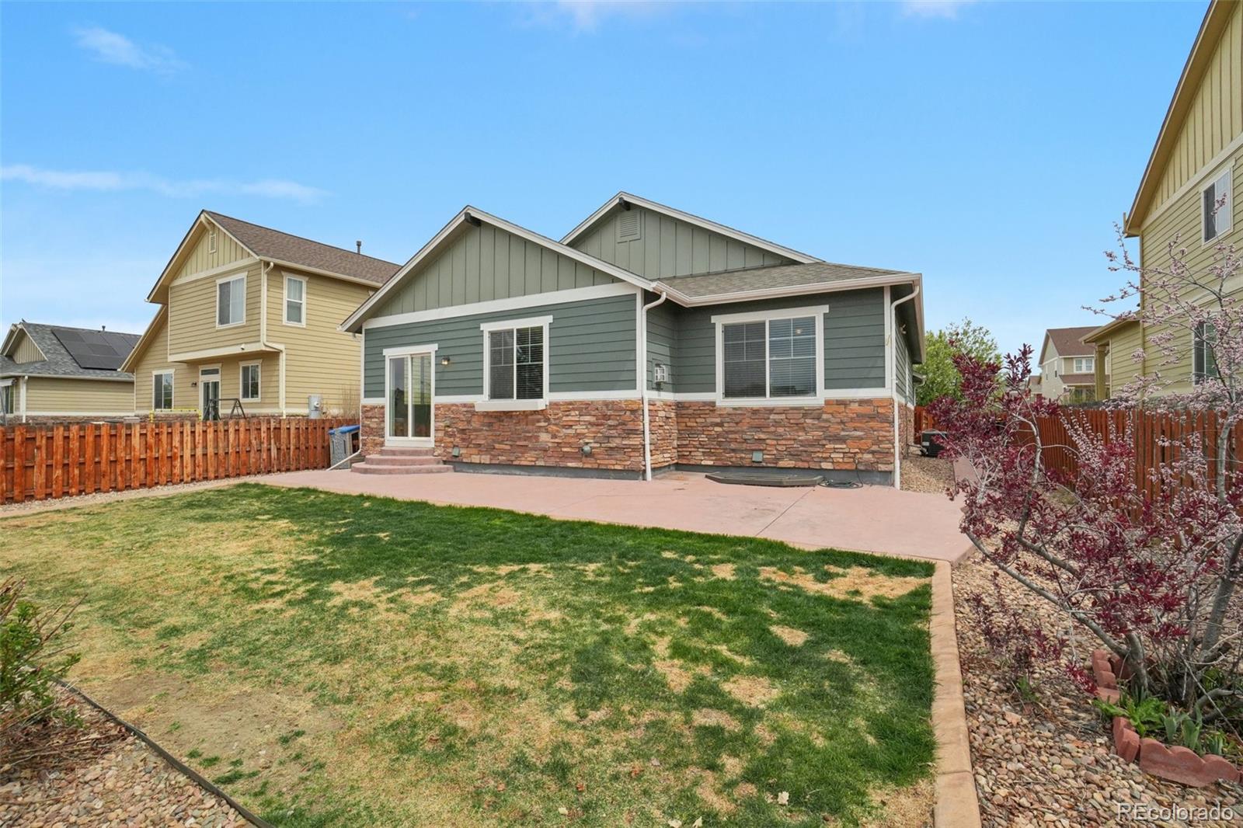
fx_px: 518
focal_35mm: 15
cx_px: 622
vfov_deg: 77.3
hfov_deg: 100.4
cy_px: 414
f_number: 8
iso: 400
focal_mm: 10
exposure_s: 1/2000
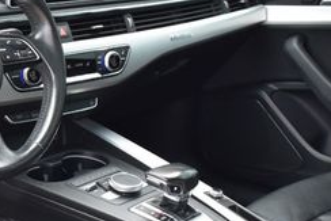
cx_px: -47
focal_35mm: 98
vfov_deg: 13.9
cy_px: 180
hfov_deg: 19.7
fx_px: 904
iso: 400
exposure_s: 1/20
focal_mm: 25
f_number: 6.3
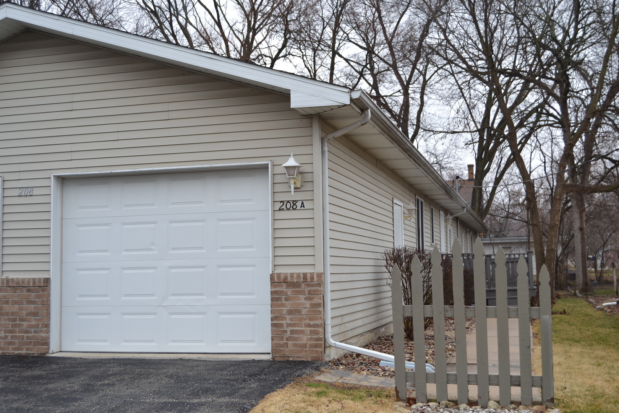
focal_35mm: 46
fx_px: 799
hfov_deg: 42.3
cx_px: 310
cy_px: 206
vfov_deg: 28.9
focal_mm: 31
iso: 100
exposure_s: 1/125
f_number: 5.6
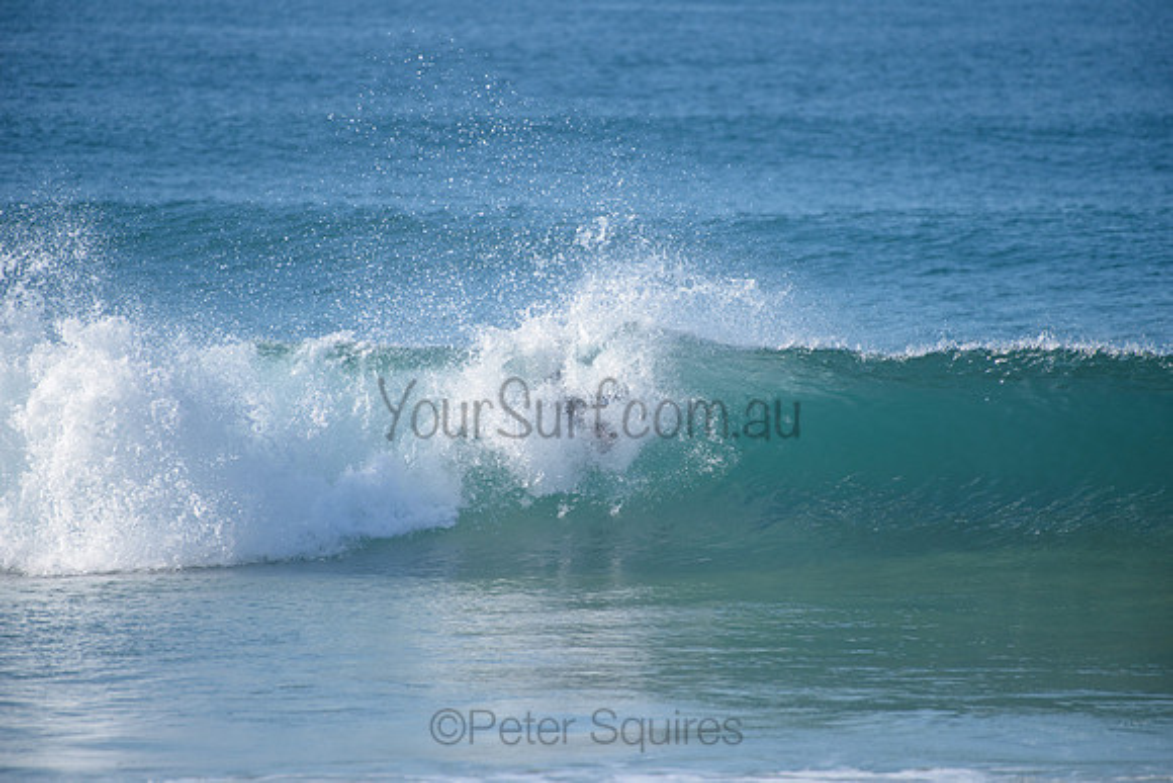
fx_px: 16295
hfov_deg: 4.1
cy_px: 392
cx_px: 586
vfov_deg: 2.8
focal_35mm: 500
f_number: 5.6
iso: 320
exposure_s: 1/2000
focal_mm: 500
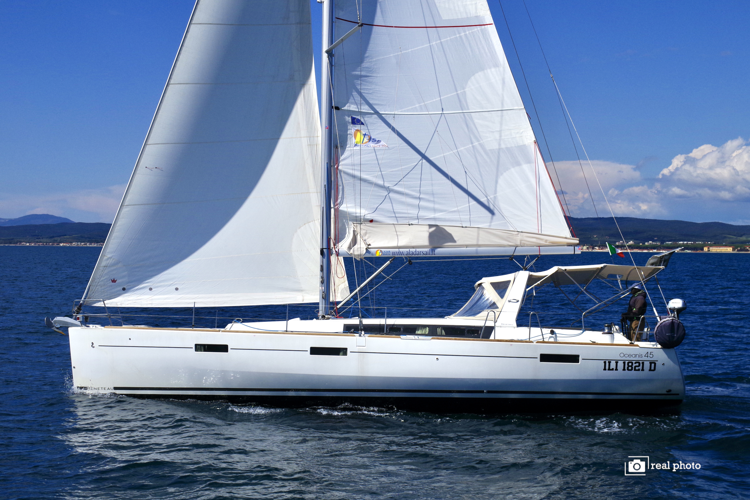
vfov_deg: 23.2
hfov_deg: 34.2
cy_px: 250
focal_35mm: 58
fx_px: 1219
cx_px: 375
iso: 200
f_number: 11
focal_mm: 39
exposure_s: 1/1250
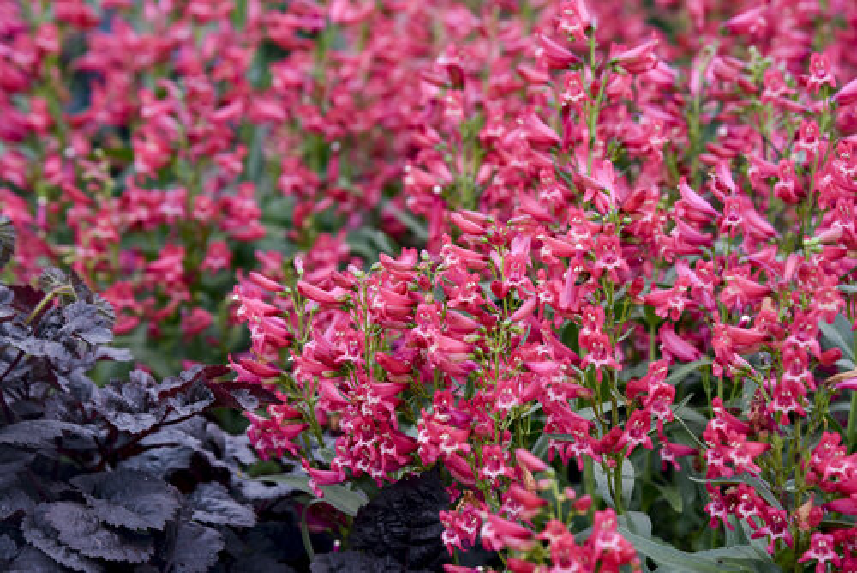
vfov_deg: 11.4
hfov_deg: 17.1
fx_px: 2858
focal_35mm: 120
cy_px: 286
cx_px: 428
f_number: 7.1
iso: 400
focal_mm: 120
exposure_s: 1/200
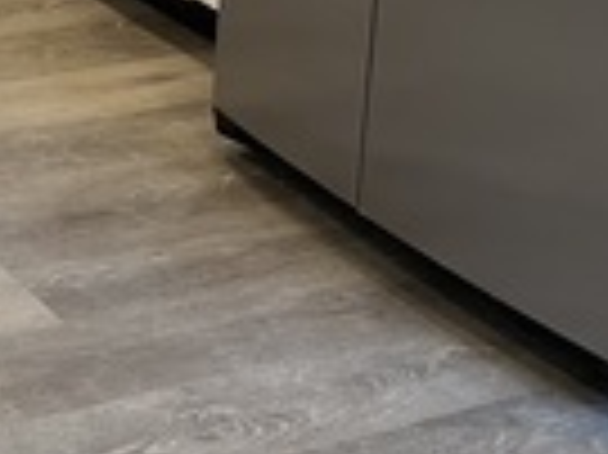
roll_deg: -1.6
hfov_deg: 15.3
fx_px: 2088
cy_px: -364
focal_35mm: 119
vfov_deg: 11.5
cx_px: -309
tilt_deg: -10.5
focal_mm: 6.86
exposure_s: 1/120
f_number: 1.78
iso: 200
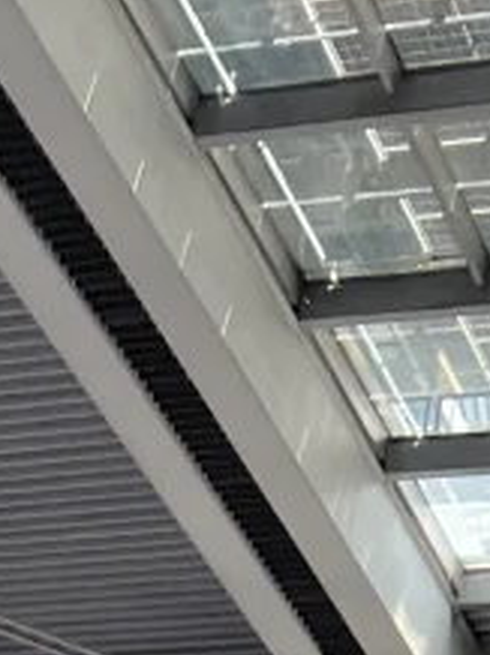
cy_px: 2055
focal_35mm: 172
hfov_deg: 8.4
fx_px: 3253
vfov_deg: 9.0
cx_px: -316
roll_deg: -0.3
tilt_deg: +2.9
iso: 32
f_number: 1.5
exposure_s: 1/134
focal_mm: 5.7
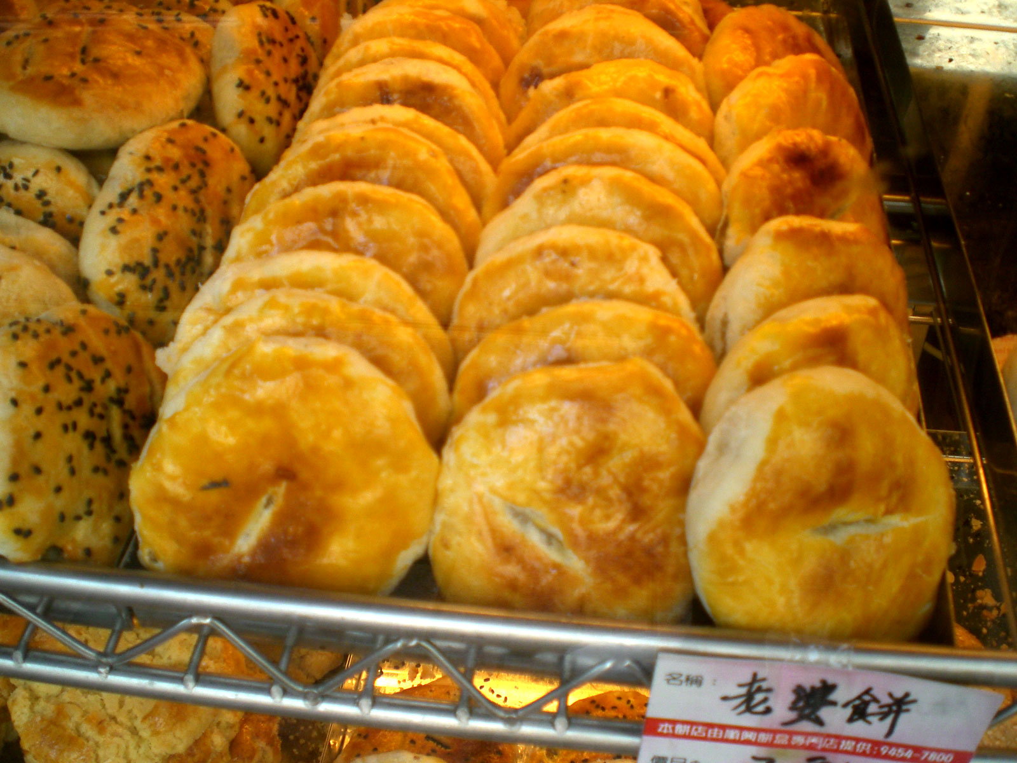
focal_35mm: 38
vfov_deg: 37.7
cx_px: 508
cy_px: 382
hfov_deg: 49.0
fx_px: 1116
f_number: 3.1
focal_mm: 6.3
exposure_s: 1/100
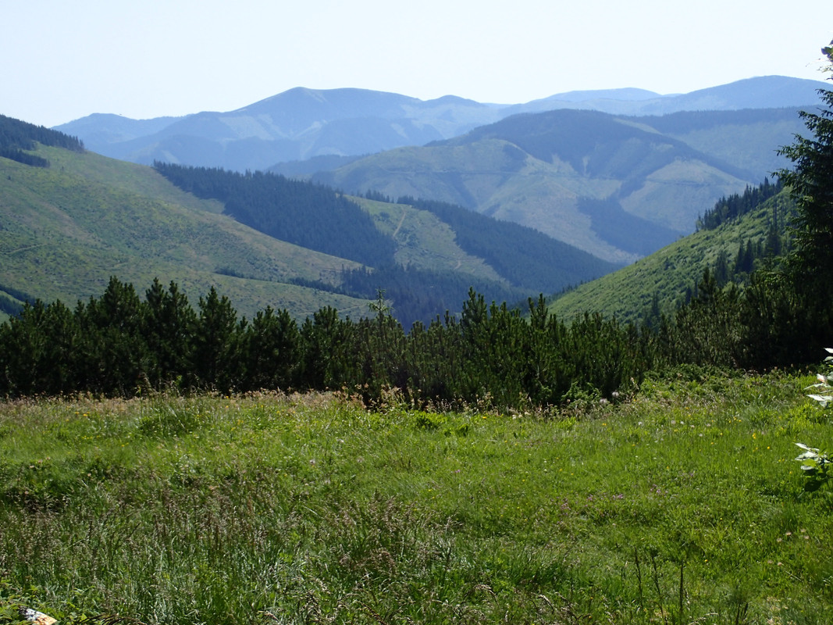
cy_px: 312
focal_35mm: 65
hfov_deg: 29.8
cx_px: 416
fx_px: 1564
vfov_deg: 22.6
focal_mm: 11.78
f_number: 5
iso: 100
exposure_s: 1/500
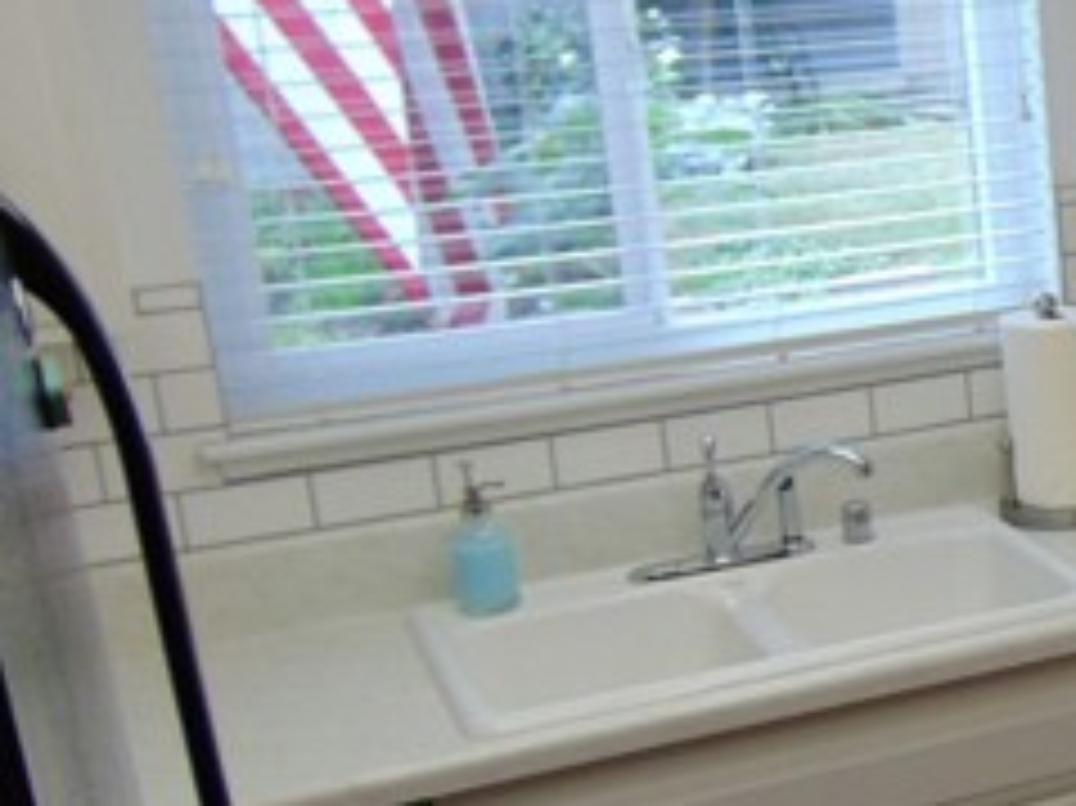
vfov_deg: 21.9
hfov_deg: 25.3
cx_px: 1369
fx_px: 2082
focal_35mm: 67
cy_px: 491
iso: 100
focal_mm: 4.5
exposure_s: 1/50
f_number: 3
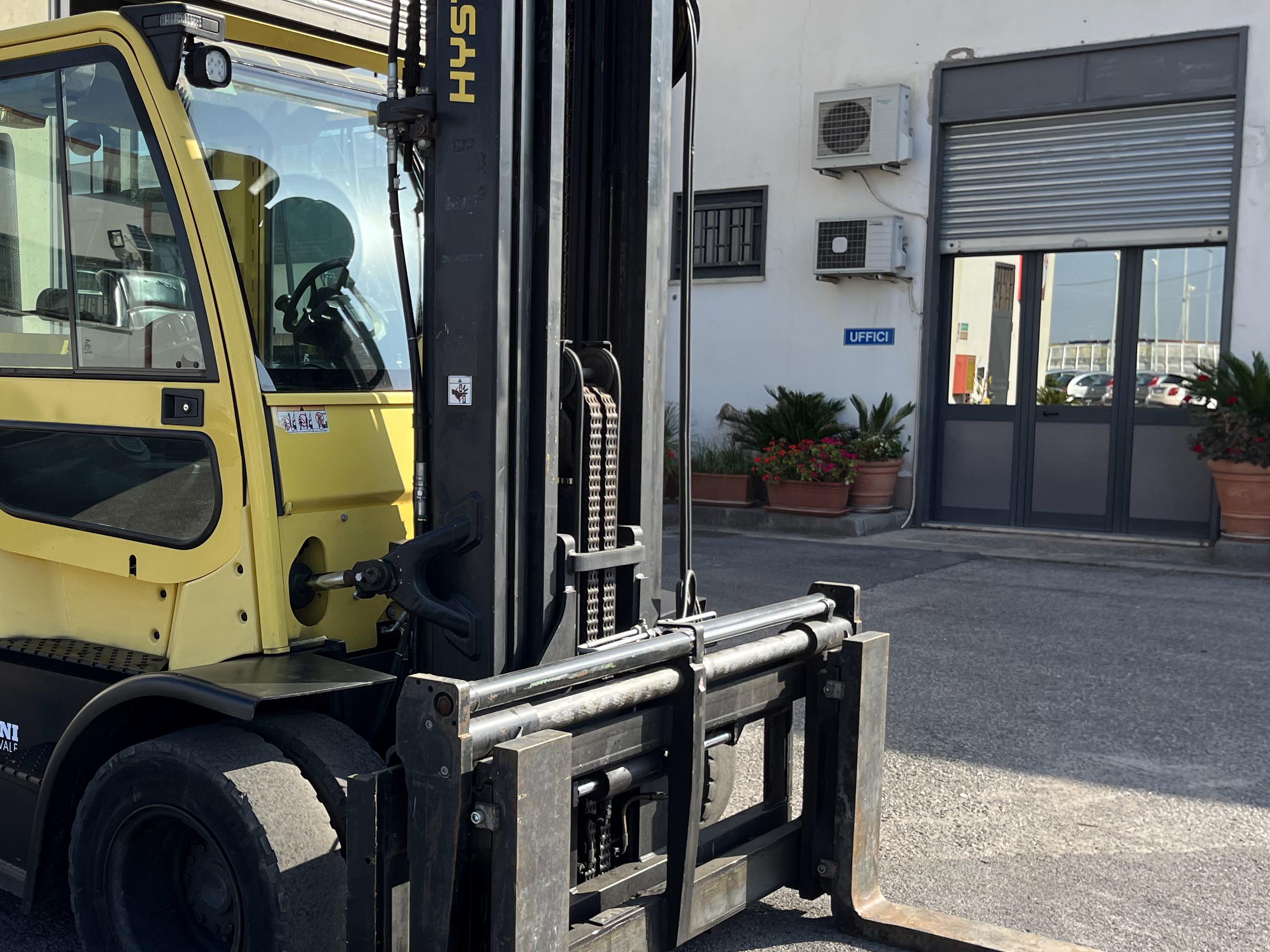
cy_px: 525
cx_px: 376
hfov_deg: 43.8
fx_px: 1541
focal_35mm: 42
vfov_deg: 34.3
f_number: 1.6
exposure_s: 1/1458
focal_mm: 5.1
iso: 50
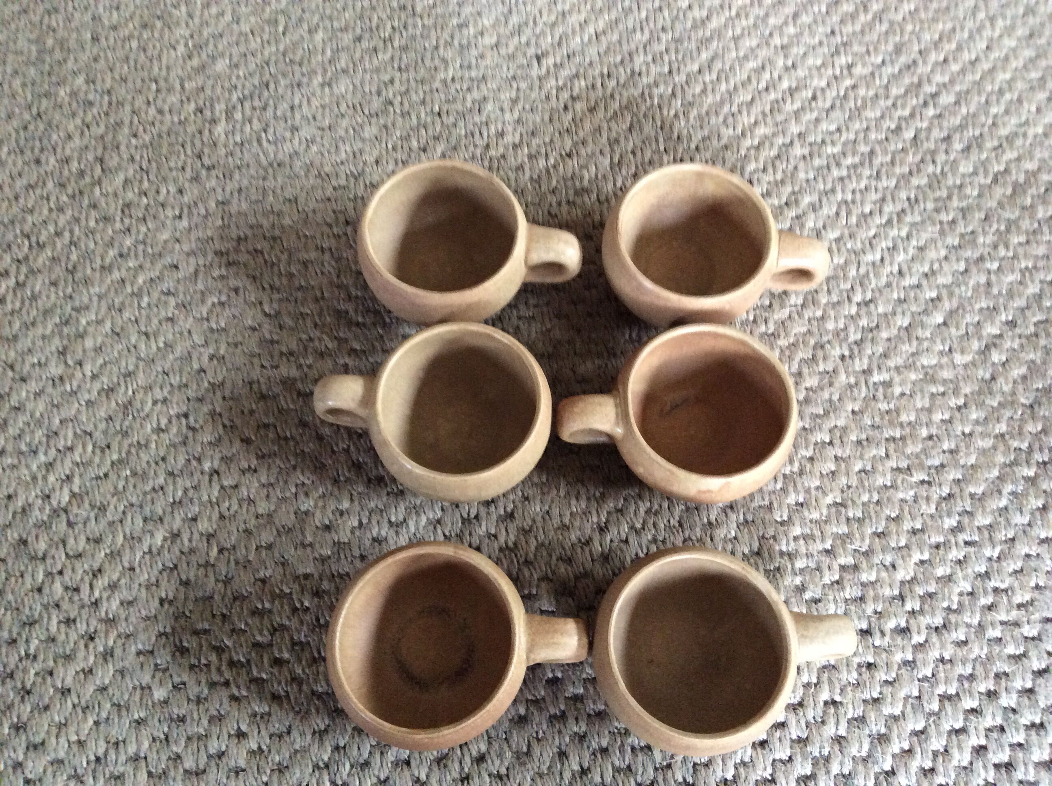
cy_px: 393
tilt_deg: -69.1
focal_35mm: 32
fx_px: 971
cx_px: 526
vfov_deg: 44.1
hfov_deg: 56.9
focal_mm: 3.3
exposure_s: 1/25
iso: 250
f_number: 2.4
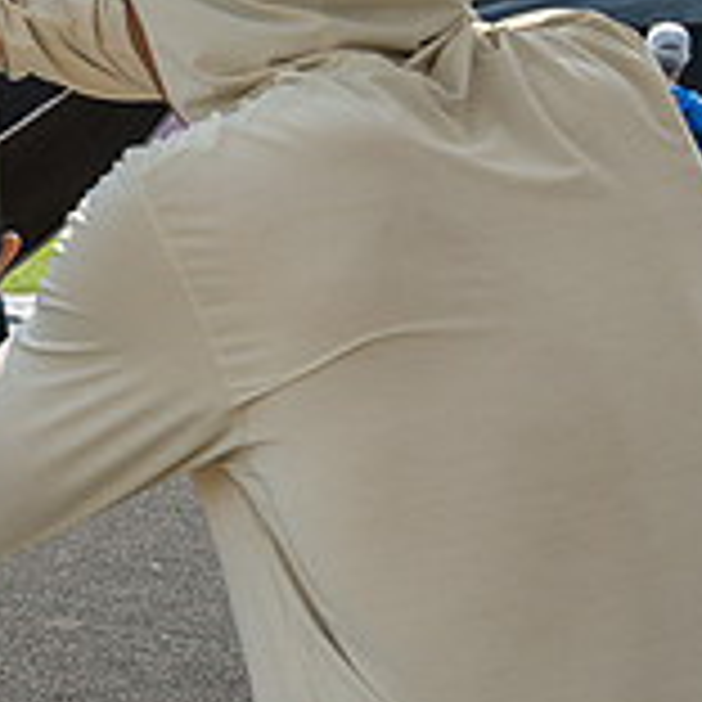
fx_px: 3419
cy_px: 488
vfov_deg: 11.7
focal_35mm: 149
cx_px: -482
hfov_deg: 11.1
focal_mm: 47
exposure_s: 1/200
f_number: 9
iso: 200
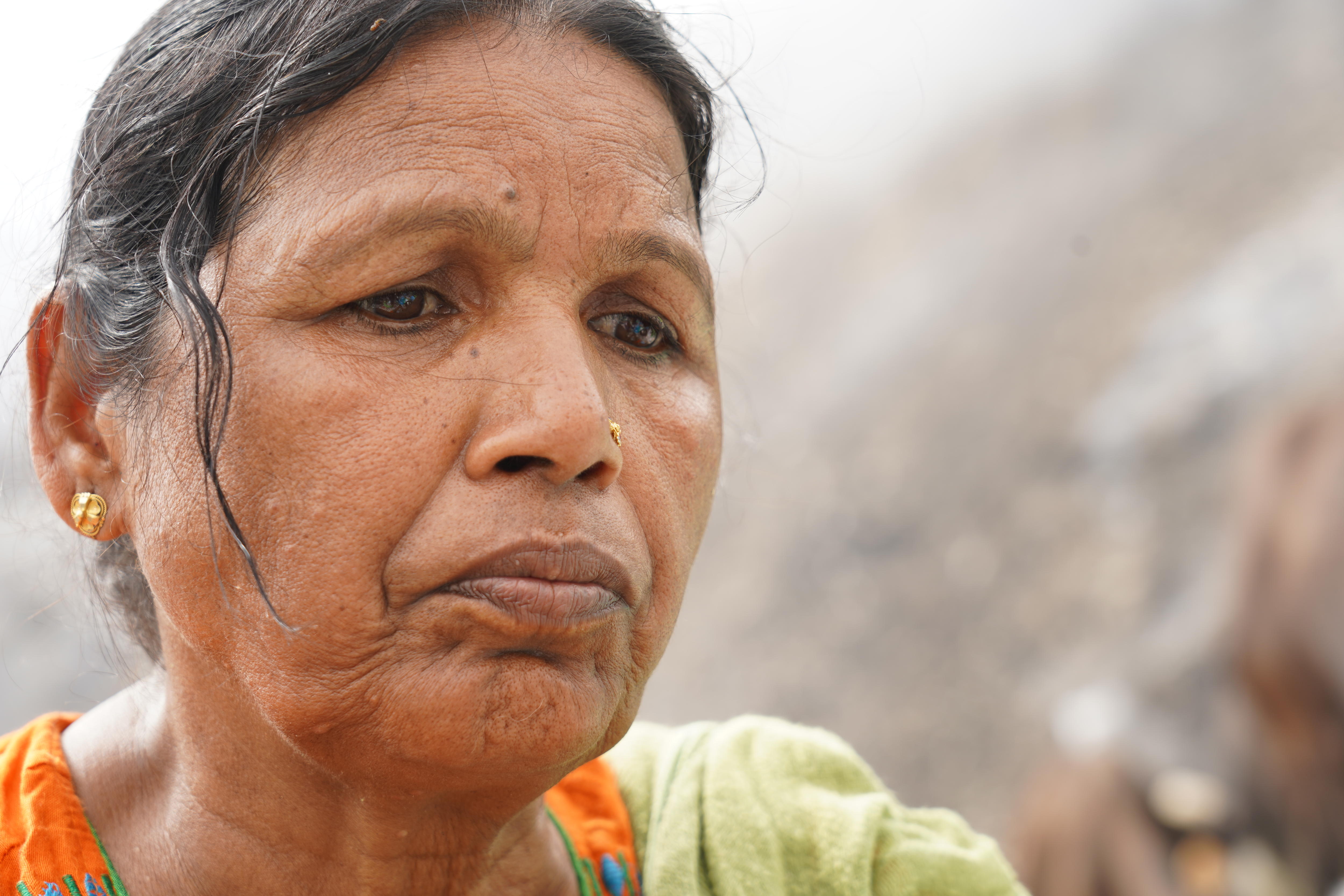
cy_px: 448
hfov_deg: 28.5
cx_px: 672
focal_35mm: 71
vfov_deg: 19.2
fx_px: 2650
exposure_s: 1/80
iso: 100
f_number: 5.6
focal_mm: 71
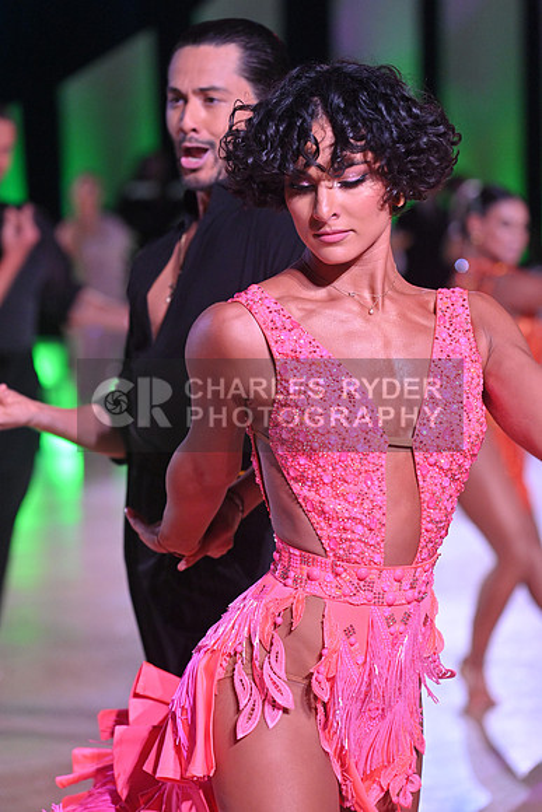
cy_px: 406
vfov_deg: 14.7
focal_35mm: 140
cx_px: 271
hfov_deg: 9.8
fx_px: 3160
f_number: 5
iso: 4000
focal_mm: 140
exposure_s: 1/500
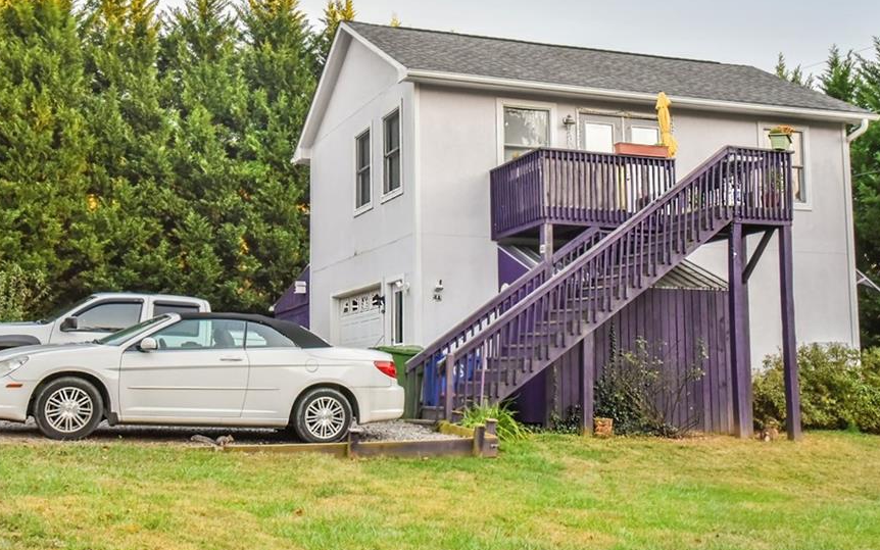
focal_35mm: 46
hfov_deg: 43.5
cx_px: 436
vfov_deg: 28.0
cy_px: 261
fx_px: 1103
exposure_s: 1/100
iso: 4000
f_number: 10
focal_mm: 38
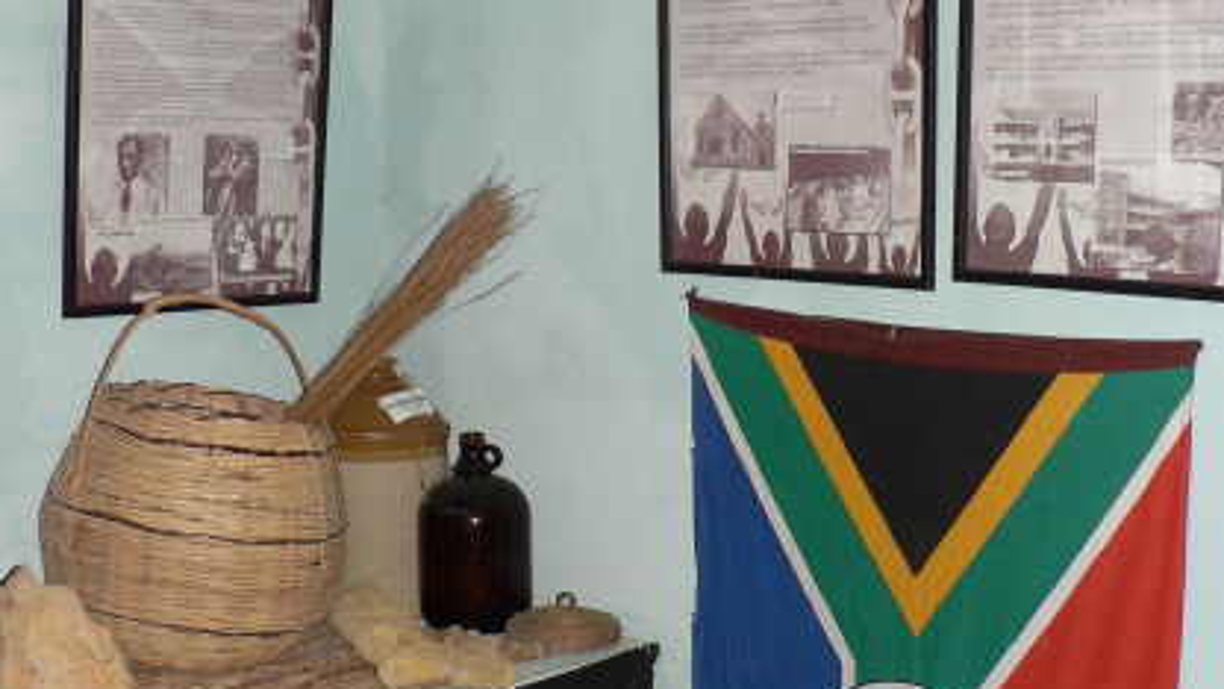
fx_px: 1688
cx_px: 622
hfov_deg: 39.9
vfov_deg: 22.9
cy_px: 505
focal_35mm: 52
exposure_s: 1/60
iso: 150
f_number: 2.8
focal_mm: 6
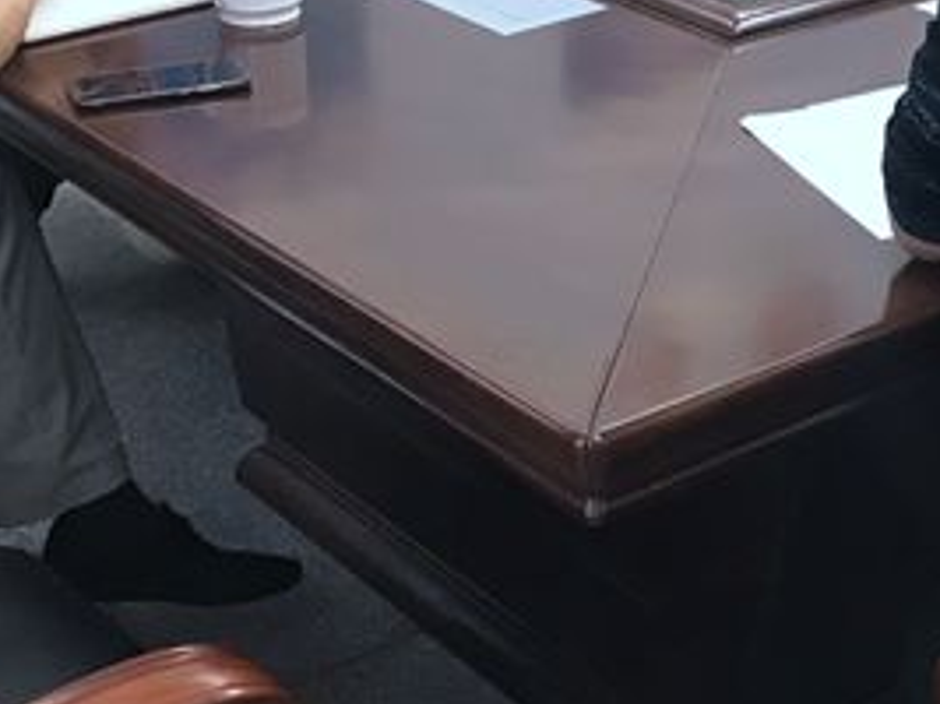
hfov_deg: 22.1
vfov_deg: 16.9
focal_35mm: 84
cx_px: 1010
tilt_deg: -14.5
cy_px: -88
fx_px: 2280
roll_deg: -1.6
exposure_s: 1/17
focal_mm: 3.99
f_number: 1.8
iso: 80
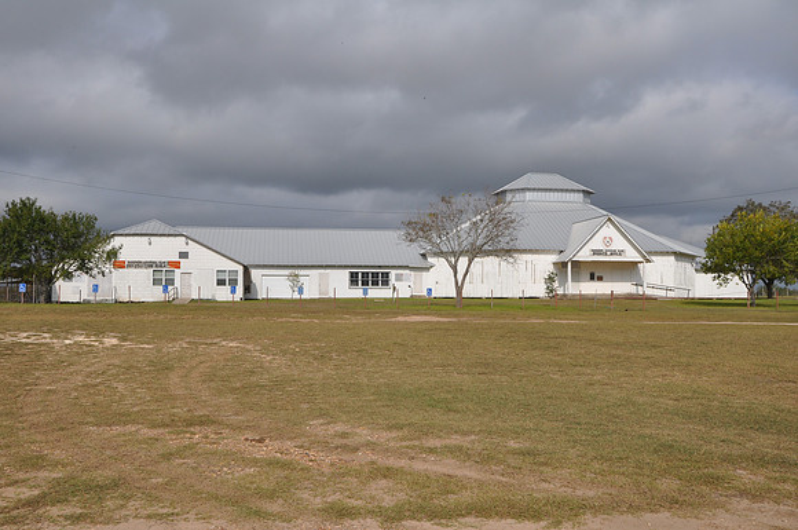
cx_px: 399
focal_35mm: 33
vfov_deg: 39.9
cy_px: 265
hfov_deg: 57.3
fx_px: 730
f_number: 14
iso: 200
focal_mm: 22
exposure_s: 1/200
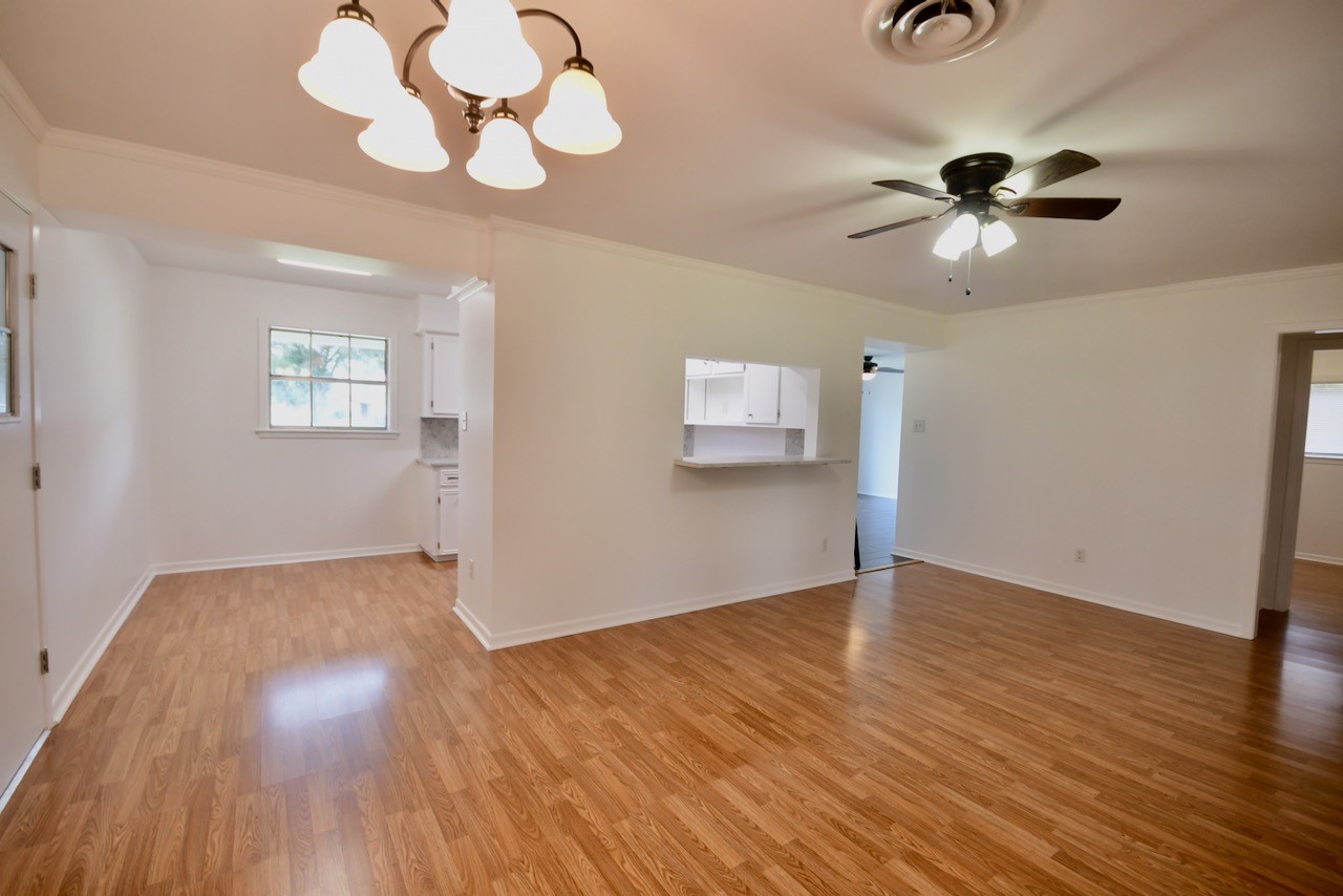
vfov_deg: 73.8
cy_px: 448
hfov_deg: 96.7
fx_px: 597
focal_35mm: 16
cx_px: 672
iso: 500
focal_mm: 11
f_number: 7.1
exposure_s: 1/25
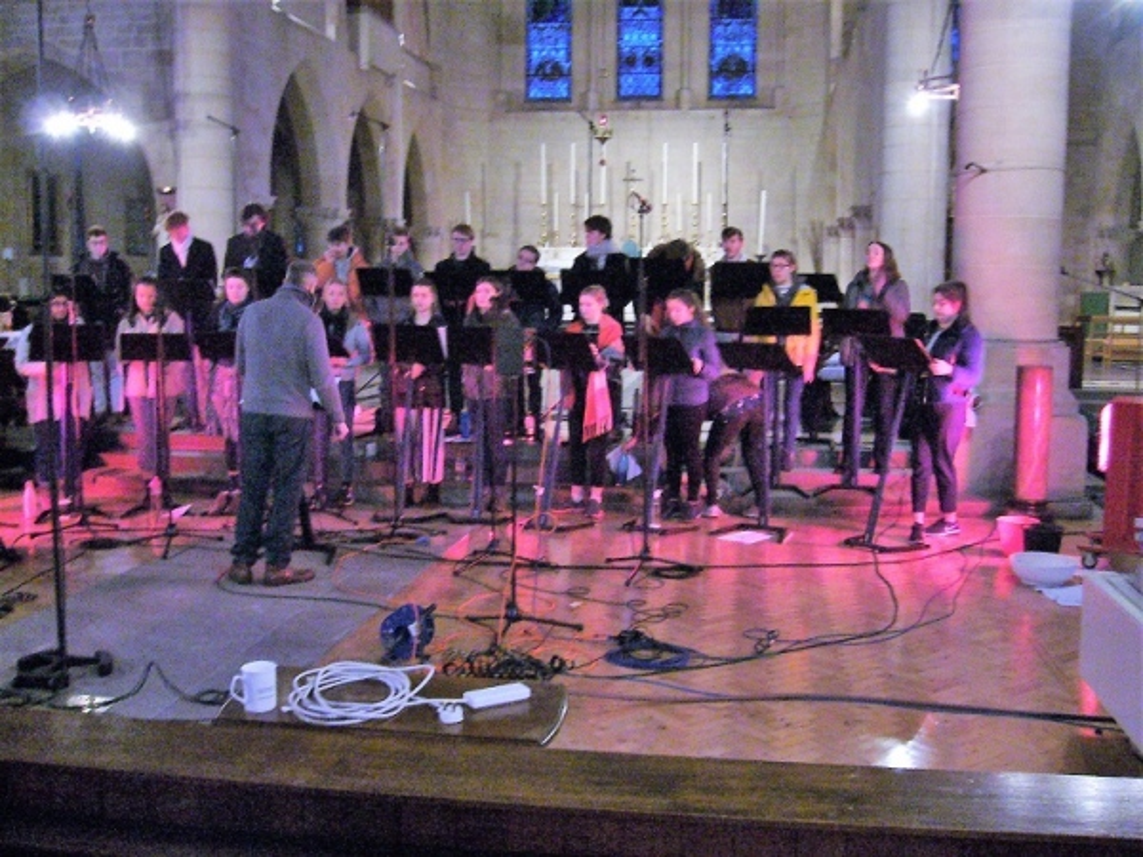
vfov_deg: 40.7
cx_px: 572
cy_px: 428
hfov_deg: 52.6
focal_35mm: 35
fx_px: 1156
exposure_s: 1/8
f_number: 2.8
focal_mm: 5.8
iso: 200
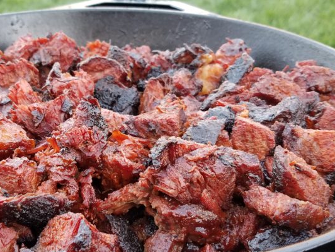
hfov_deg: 37.5
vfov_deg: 29.1
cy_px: 141
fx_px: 484
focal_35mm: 50
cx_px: 98
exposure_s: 1/60
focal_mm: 4.2
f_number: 1.7
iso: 100
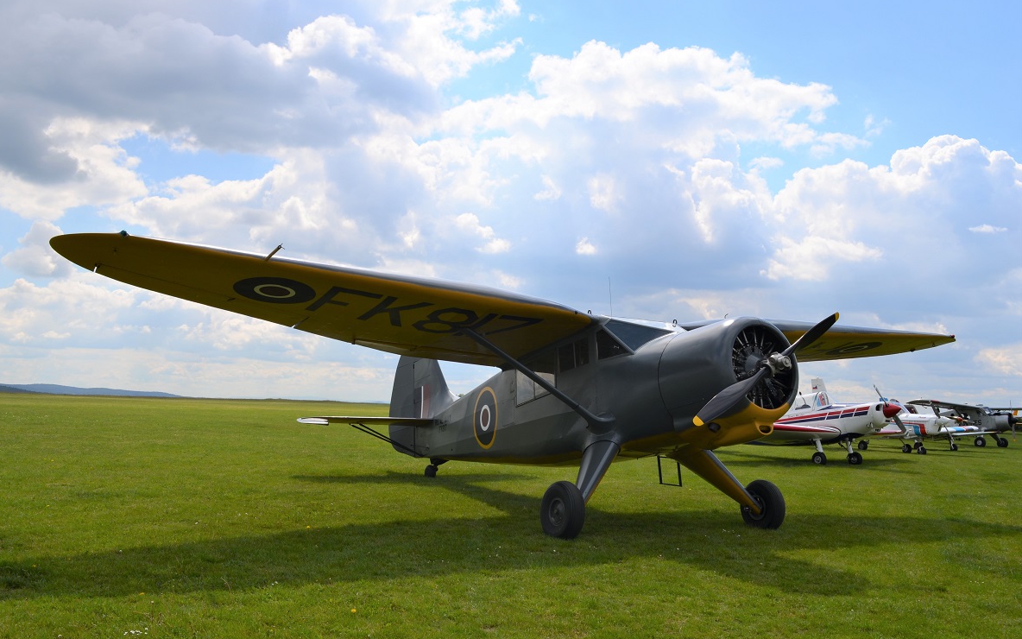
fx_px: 947
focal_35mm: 34
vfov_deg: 37.3
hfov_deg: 56.7
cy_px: 326
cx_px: 506
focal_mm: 22
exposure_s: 1/320
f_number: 9
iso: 100
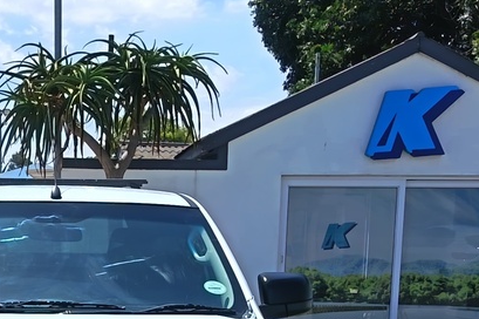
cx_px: 88
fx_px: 1143
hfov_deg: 23.3
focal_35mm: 86
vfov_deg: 15.1
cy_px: 427
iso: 100
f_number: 1.75
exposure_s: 1/1112
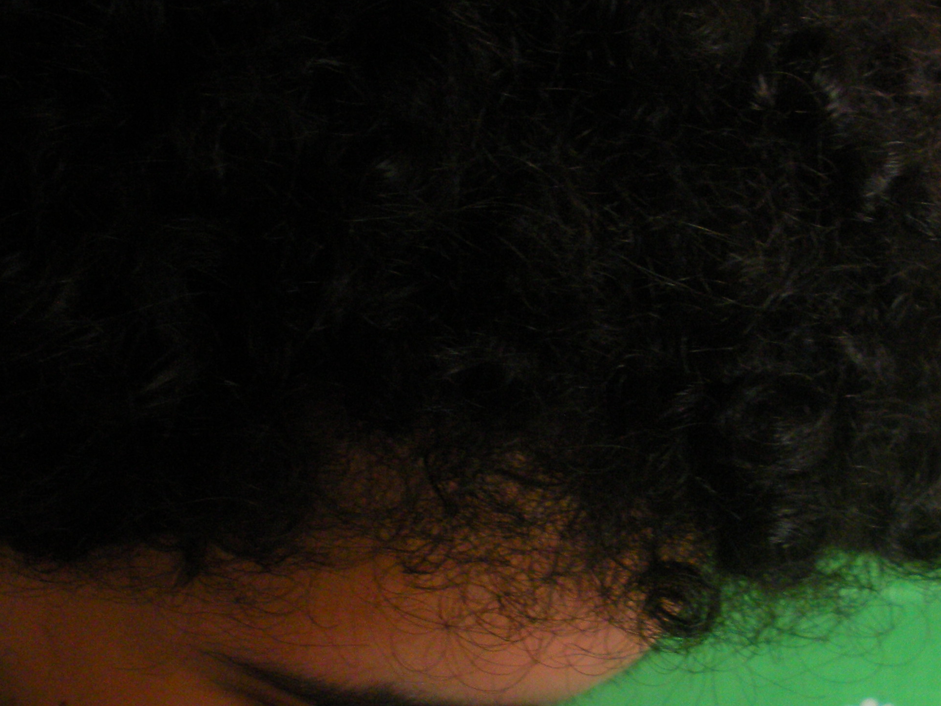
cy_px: 434
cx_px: 543
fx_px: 1848
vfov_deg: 21.6
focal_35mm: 68
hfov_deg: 28.5
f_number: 3.5
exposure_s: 1/77.2
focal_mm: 6.3
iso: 221
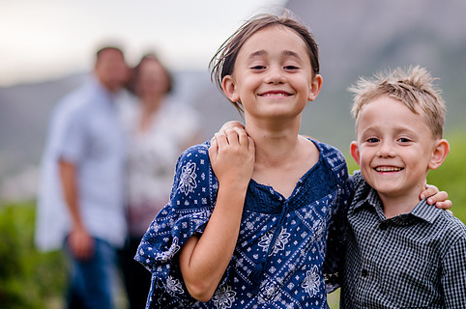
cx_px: 314
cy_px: 113
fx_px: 1913
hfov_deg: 13.9
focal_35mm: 148
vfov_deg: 9.2
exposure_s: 1/250
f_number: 2
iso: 400
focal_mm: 105
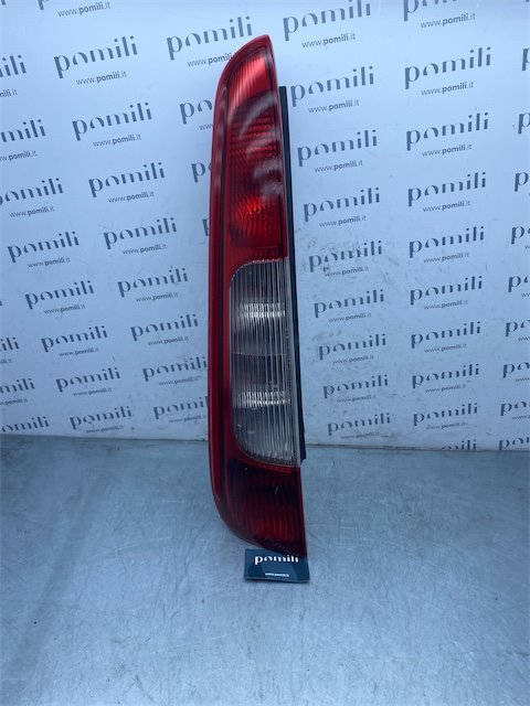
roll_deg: -2.3
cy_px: 353
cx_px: 265
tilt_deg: -27.5
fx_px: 531
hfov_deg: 53.1
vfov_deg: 67.3
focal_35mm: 26
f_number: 1.8
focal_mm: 4.25
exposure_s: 1/1170
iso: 32
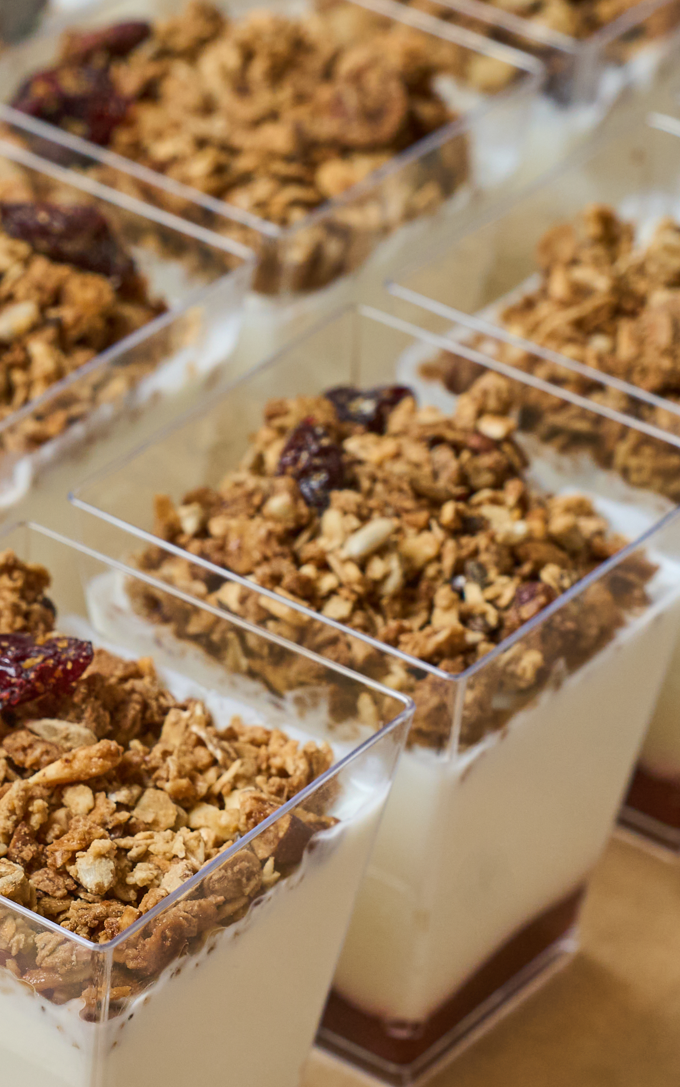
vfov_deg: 13.0
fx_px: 4774
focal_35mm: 161
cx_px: 73
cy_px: 845
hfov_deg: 8.1
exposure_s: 1/200
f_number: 7.1
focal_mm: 62
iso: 400
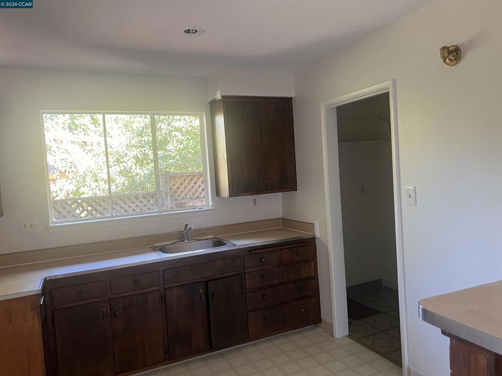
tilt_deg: -2.7
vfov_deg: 53.1
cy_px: 188
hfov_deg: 67.3
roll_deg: +4.1
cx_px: 251
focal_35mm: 26
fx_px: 377
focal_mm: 5.7
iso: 125
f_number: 1.5
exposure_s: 1/98
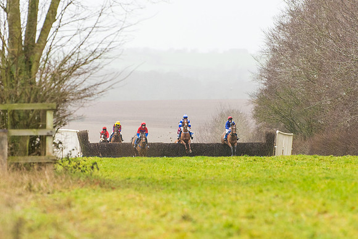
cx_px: 176
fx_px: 3181
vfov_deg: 4.3
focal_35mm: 320
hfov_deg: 6.4
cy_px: 122
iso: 1000
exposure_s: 1/1000
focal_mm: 200
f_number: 4
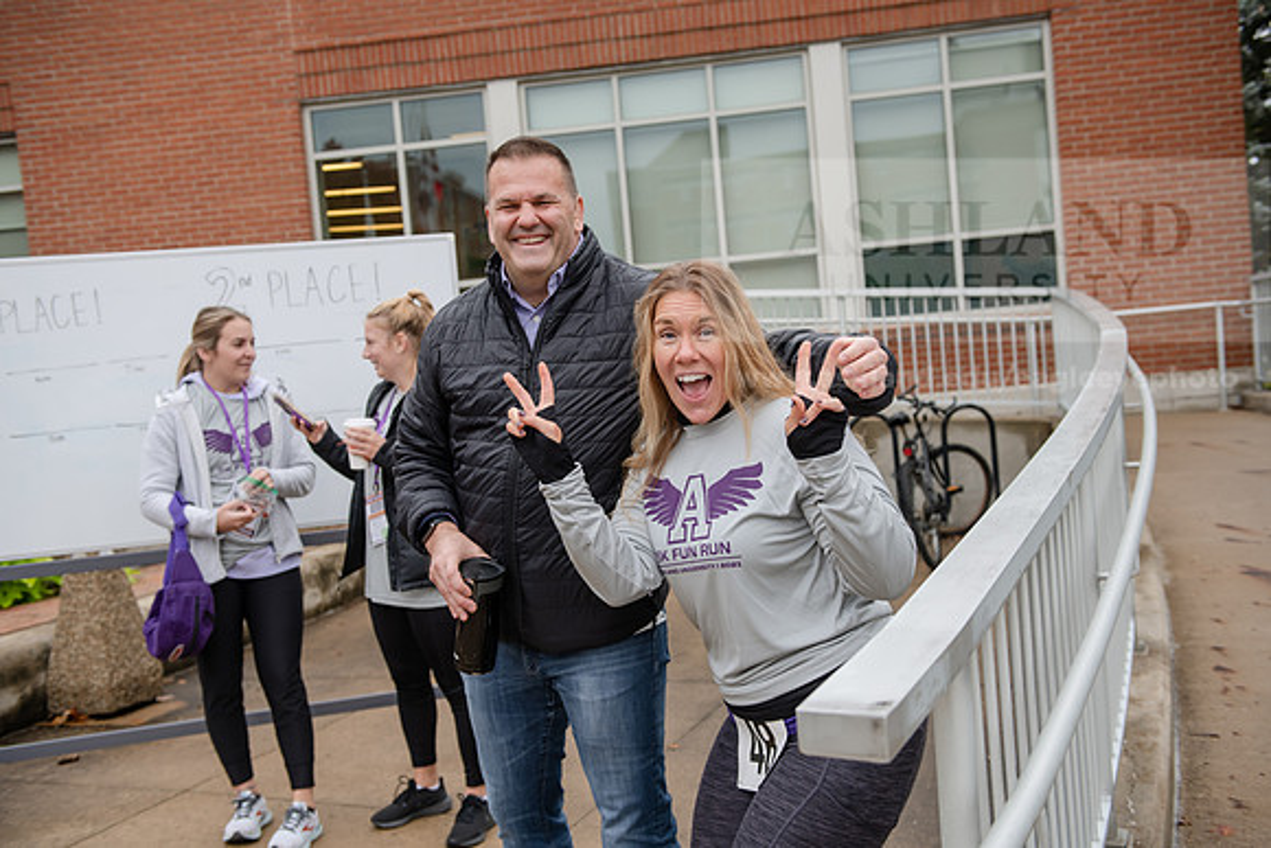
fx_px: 1271
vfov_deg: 36.9
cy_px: 424
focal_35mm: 36
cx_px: 636
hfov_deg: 53.1
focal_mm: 36
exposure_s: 1/320
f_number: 4
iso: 400
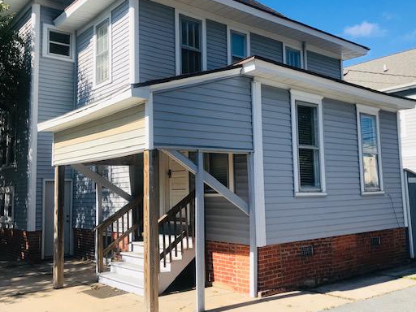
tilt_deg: +6.2
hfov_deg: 52.6
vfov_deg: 40.7
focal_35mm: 35
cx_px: 201
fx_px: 421
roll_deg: +1.9
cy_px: 147
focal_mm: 3.99
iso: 20
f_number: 1.8
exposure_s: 1/2398
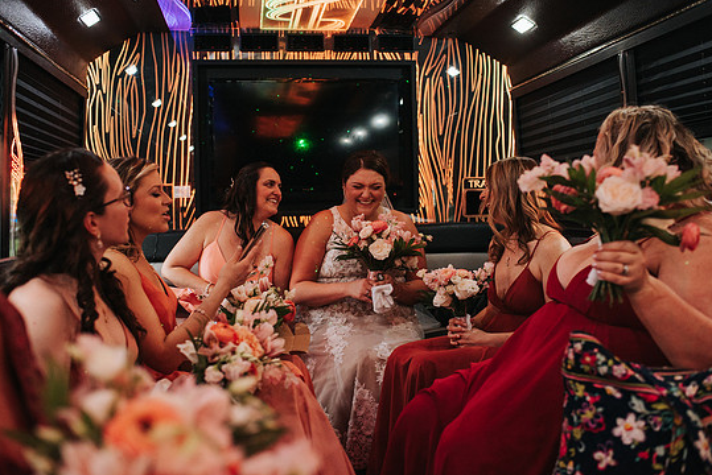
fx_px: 752
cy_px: 222
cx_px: 347
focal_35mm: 38
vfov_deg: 35.1
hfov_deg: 50.7
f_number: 2.8
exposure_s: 1/200
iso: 1000
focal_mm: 35
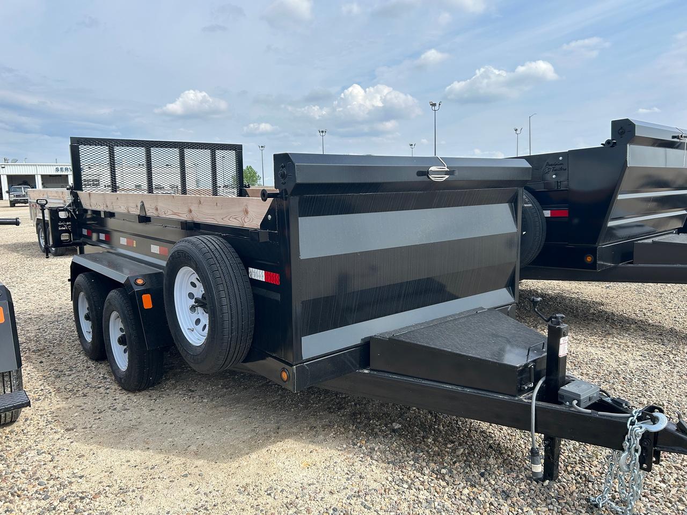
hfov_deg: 67.3
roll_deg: +1.5
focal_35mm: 26
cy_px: 258
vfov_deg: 53.1
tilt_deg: -5.5
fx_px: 516
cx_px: 344
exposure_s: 1/3704
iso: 50
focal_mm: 5.7
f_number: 1.5
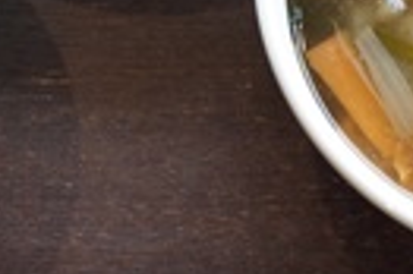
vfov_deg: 12.2
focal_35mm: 105
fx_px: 1203
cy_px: -176
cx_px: 151
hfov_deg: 19.4
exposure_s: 1/30
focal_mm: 18.3
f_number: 5.6
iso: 500
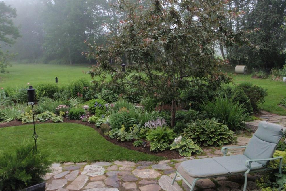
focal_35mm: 30
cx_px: 144
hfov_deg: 61.9
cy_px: 89
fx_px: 238
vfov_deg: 43.6
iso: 200
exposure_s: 1/15
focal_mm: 5
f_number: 3.5
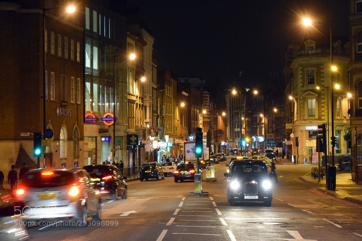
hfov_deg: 24.6
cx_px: 181
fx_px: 829
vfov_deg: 16.5
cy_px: 120
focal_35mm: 82
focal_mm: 55
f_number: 5.6
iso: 3200
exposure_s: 1/20
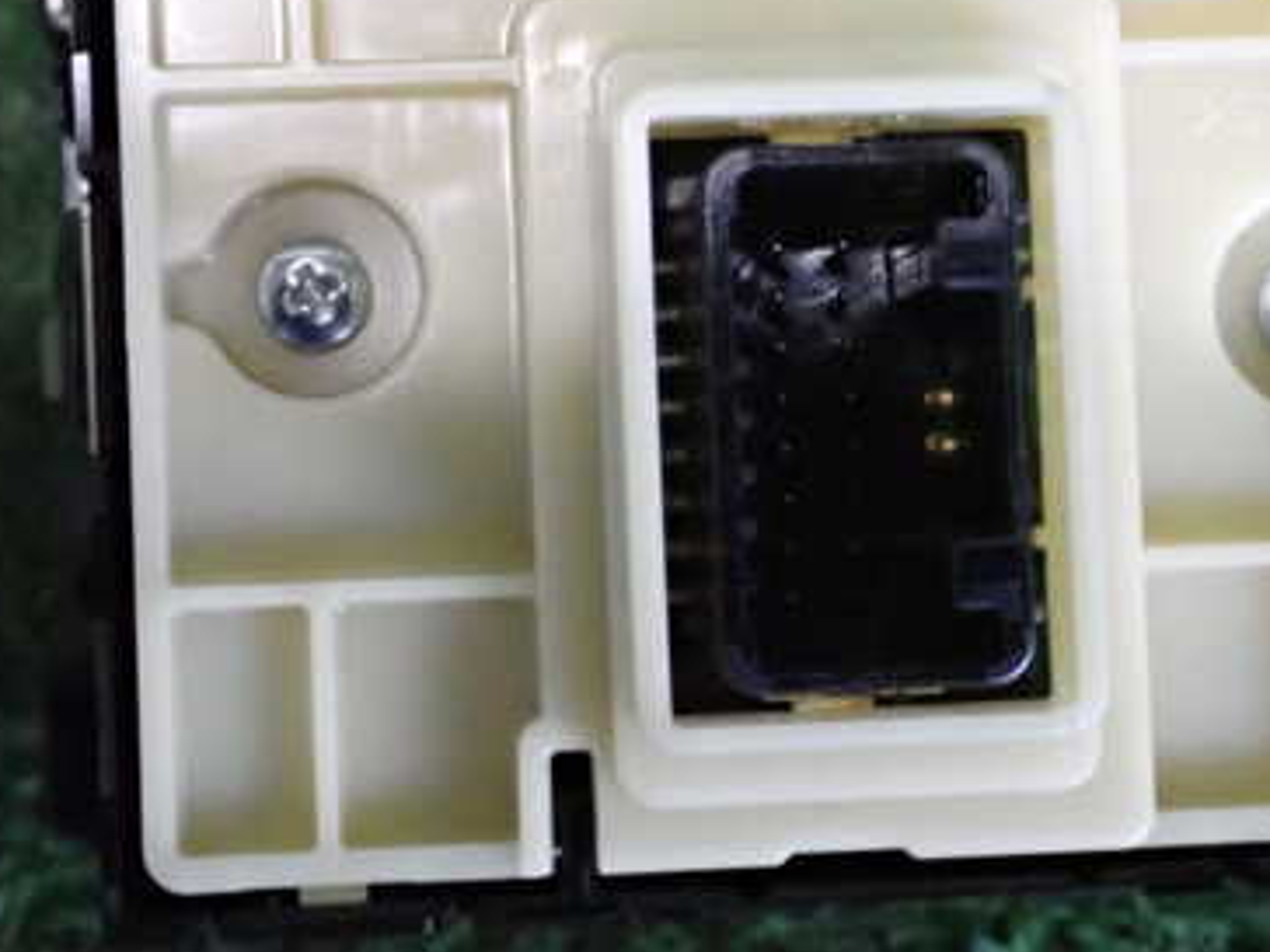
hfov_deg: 22.0
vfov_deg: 16.6
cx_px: 771
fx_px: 3265
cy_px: 398
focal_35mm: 89
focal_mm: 9.65
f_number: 3.3
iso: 3200
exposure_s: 1/125
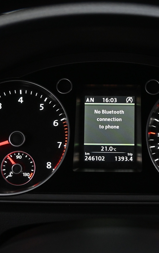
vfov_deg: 39.6
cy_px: 126
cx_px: 110
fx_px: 353
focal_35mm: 51
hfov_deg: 25.2
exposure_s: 1/40
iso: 2500
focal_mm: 22
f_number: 4
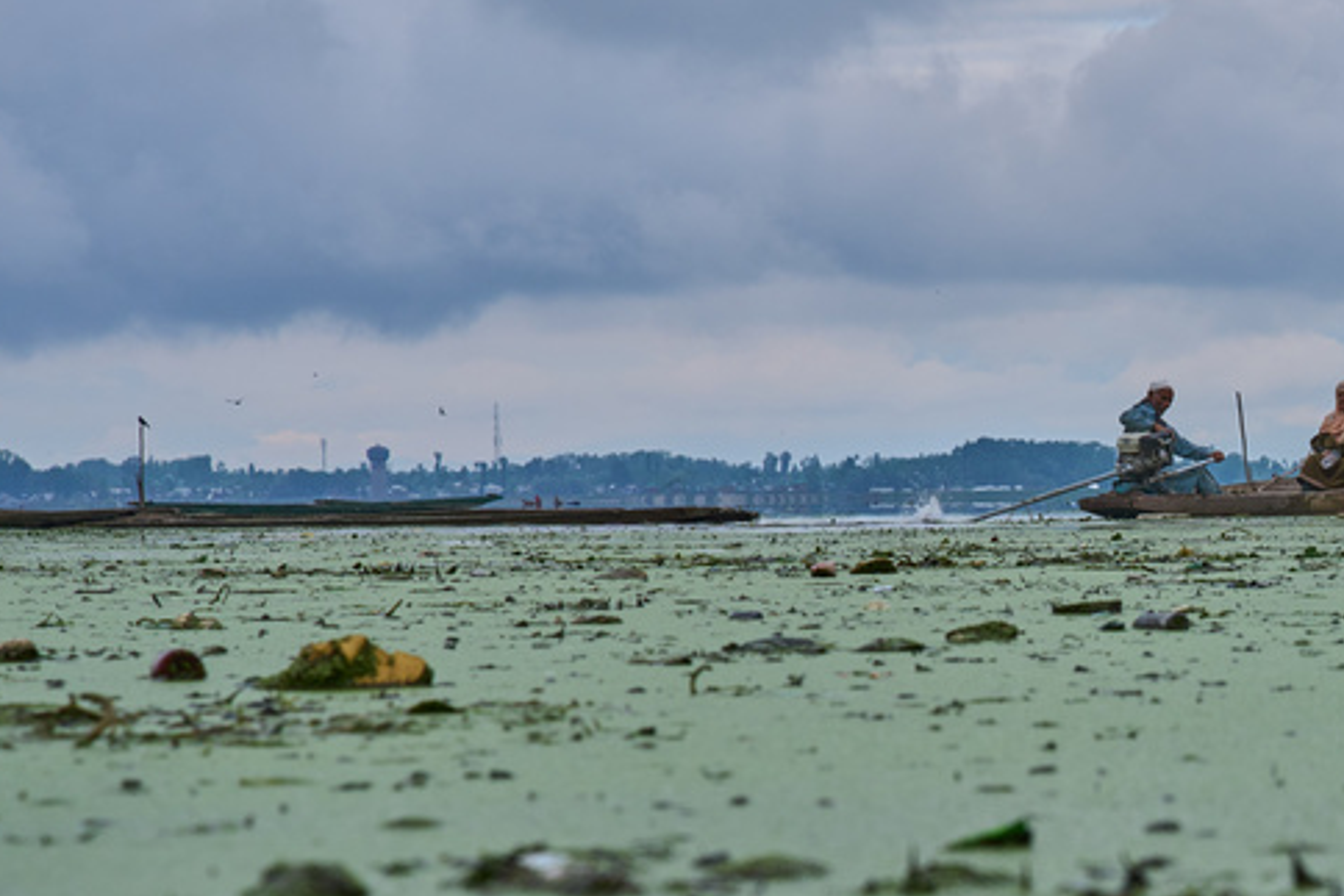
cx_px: 1402
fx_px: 5527
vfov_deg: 9.3
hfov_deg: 13.6
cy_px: 674
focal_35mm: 148
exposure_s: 1/320
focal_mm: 70
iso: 500
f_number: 9
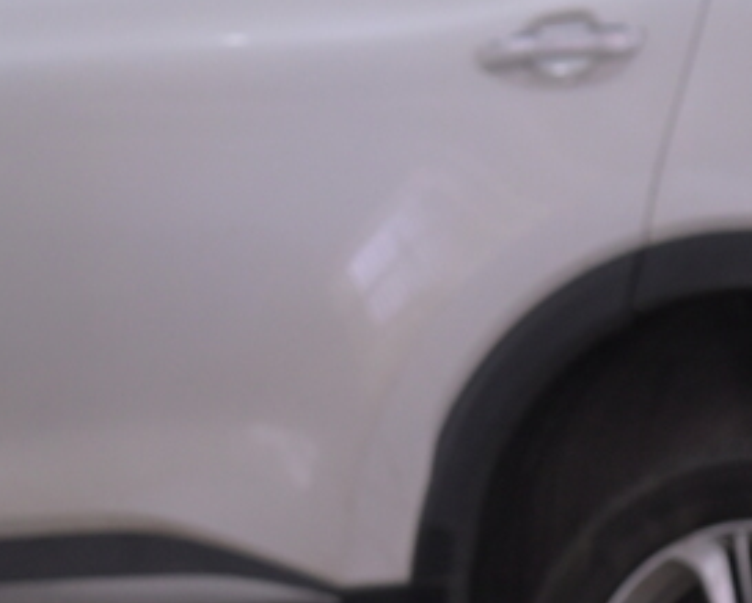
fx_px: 8333
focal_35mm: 374
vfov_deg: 4.1
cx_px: 1686
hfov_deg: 5.0
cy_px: 702
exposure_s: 1/160
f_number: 4
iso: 1000
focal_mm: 72
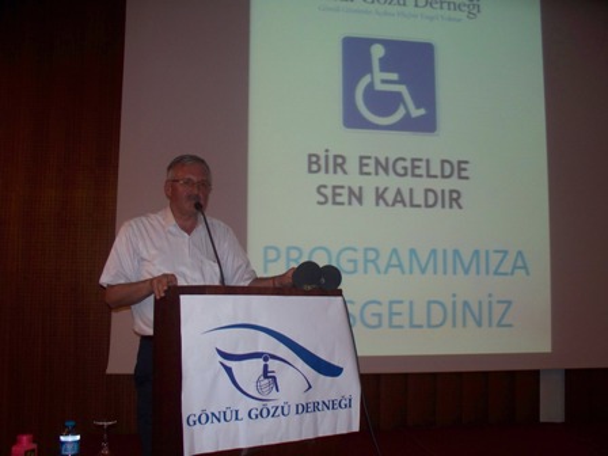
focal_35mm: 36
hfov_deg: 51.4
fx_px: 632
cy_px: 228
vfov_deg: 39.7
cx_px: 304
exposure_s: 1/30
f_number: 2.8
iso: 200
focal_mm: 7.54
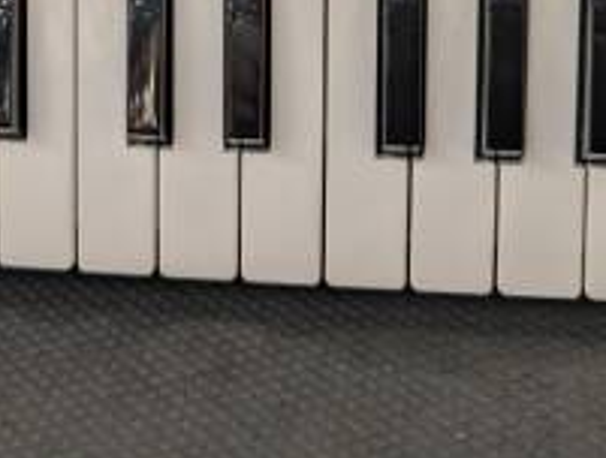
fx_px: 1089
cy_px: -121
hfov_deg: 30.8
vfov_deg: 21.7
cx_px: 196
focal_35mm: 62
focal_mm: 6.9
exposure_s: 1/191
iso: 369
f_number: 1.68
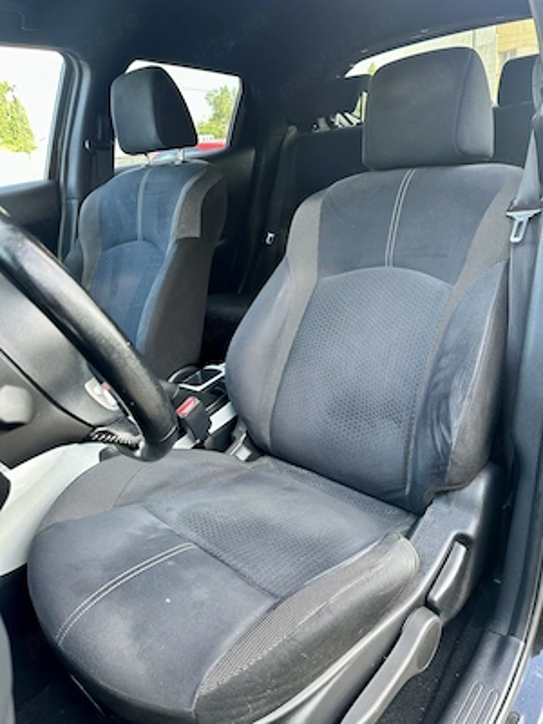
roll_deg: +5.0
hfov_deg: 56.8
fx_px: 502
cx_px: 272
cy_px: 362
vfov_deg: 71.6
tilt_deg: -22.0
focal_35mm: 24
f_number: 1.78
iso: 200
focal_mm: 6.86
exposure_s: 1/121
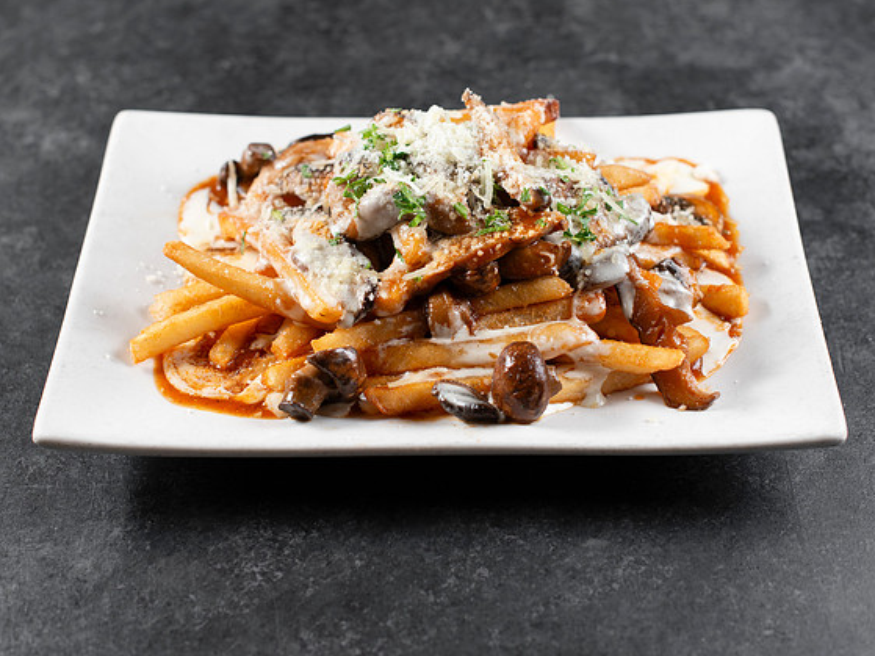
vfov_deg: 23.6
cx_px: 443
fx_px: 1567
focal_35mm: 62
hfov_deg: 31.2
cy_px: 284
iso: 250
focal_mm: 50
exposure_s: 1/250
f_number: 4
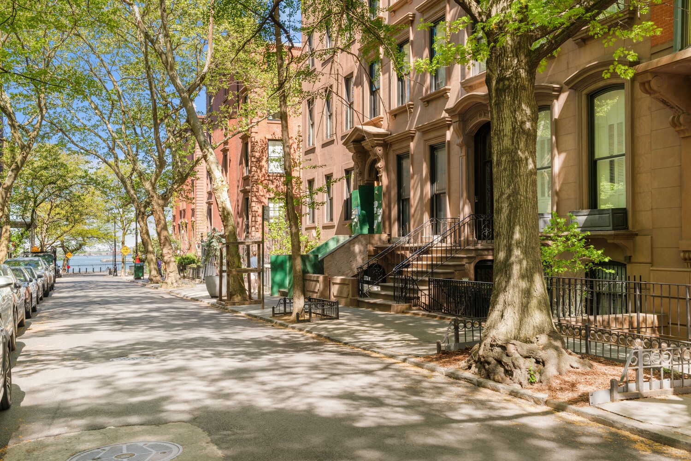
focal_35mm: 35
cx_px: 346
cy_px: 230
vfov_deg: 37.9
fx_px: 672
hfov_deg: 54.4
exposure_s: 1/160
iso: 400
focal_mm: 35
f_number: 11
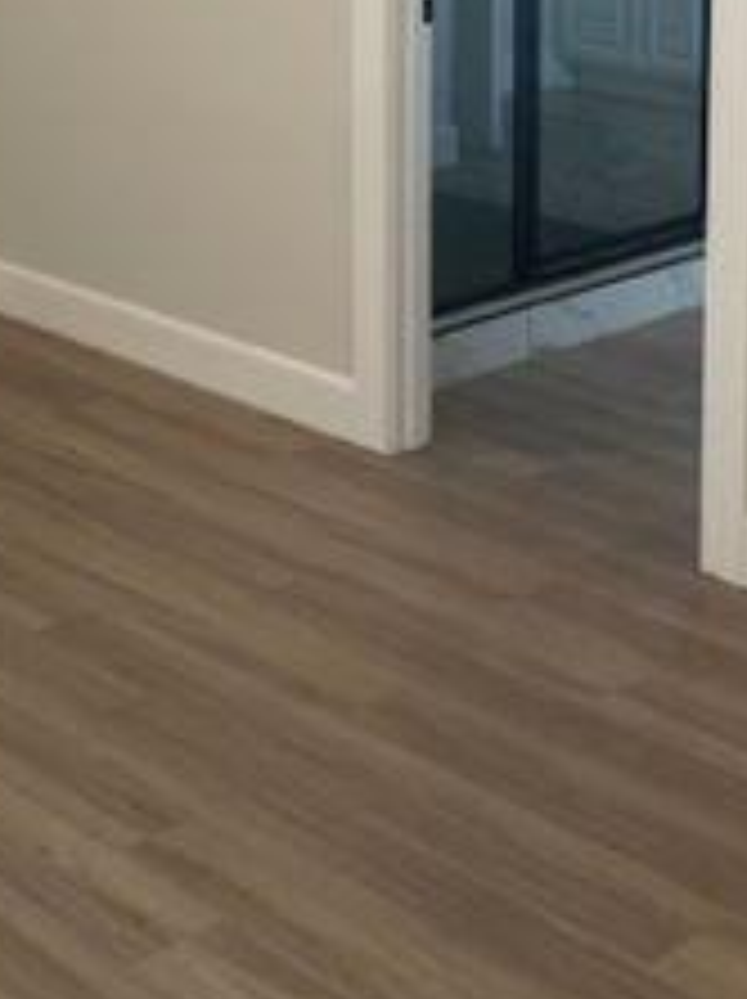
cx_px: -140
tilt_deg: -1.4
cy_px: -126
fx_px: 2162
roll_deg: +1.3
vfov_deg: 24.2
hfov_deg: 18.6
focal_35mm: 75
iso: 64
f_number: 1.6
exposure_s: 1/120
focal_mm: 4.2
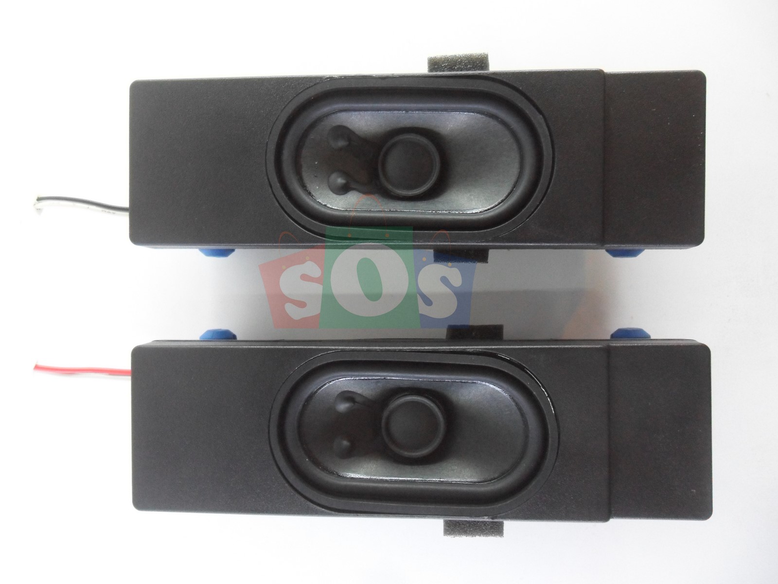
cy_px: 292
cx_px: 389
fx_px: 607
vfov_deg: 51.4
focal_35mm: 27
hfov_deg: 65.3
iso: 320
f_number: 3.5
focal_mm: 4.9
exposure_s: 1/45
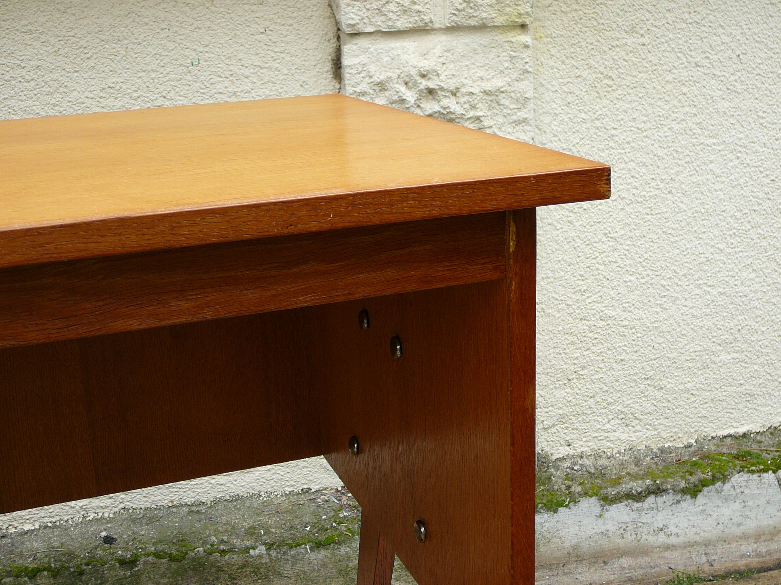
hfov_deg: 40.4
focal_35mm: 47
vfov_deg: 30.9
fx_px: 1060
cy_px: 292
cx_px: 390
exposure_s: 1/160
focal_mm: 7
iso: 80
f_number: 3.3
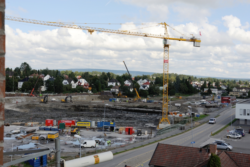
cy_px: 84
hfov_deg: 41.1
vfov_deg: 28.1
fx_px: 333
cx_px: 125
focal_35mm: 48
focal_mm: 48
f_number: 11
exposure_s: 1/500
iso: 400
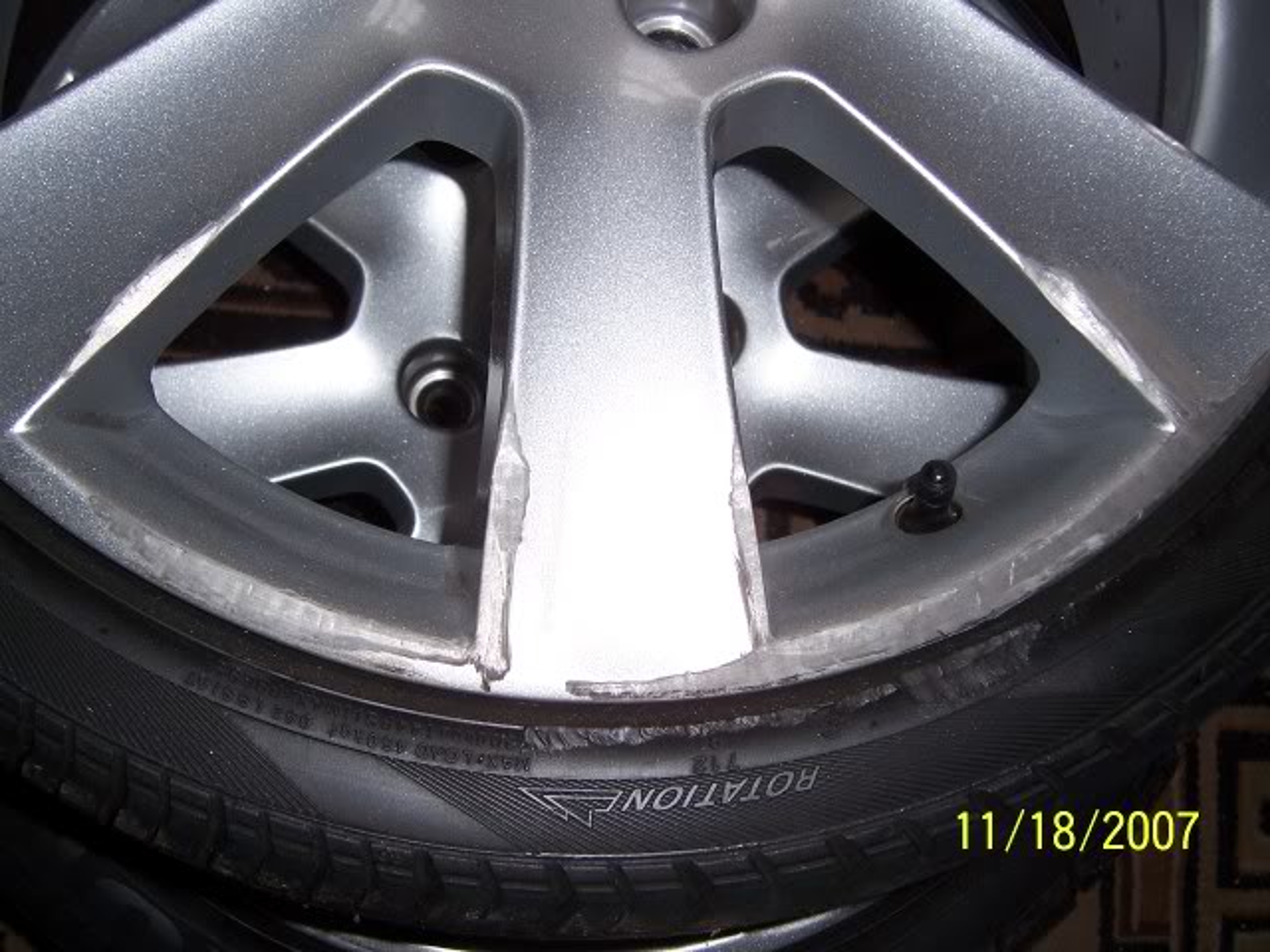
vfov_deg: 32.9
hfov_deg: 42.9
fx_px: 1614
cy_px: 476
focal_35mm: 44
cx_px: 635
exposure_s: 1/60
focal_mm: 7.3
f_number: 3.3
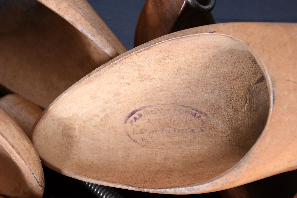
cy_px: 113
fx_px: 924
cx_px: 150
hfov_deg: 18.3
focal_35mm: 112
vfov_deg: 12.2
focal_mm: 48
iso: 320
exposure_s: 1/50
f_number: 5
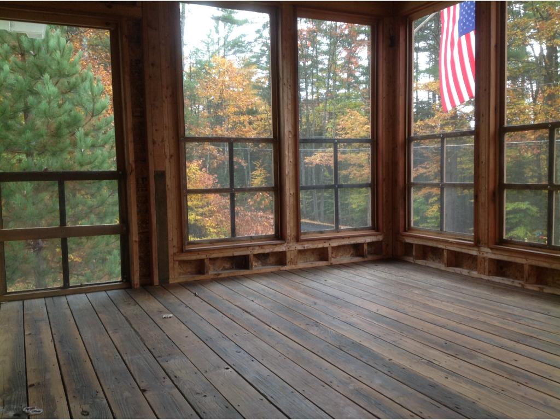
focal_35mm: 35
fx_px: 566
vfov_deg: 40.7
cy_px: 210
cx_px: 280
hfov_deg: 52.6
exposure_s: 1/15
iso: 80
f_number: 2.4
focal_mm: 4.28
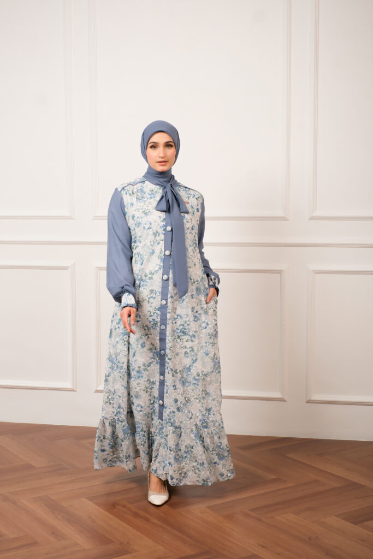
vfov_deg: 37.5
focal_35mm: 53
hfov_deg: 25.5
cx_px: 186
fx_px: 823
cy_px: 280
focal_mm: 35
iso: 250
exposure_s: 1/200
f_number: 7.1
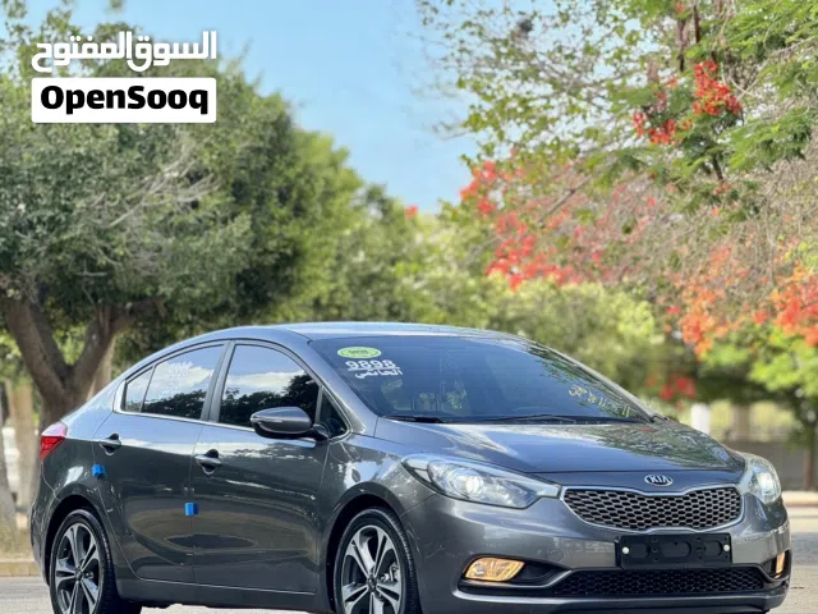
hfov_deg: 16.4
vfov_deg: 12.3
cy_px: 307
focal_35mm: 120
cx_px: 409
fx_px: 2836
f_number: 2.8
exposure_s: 1/110
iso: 50
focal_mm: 15.66
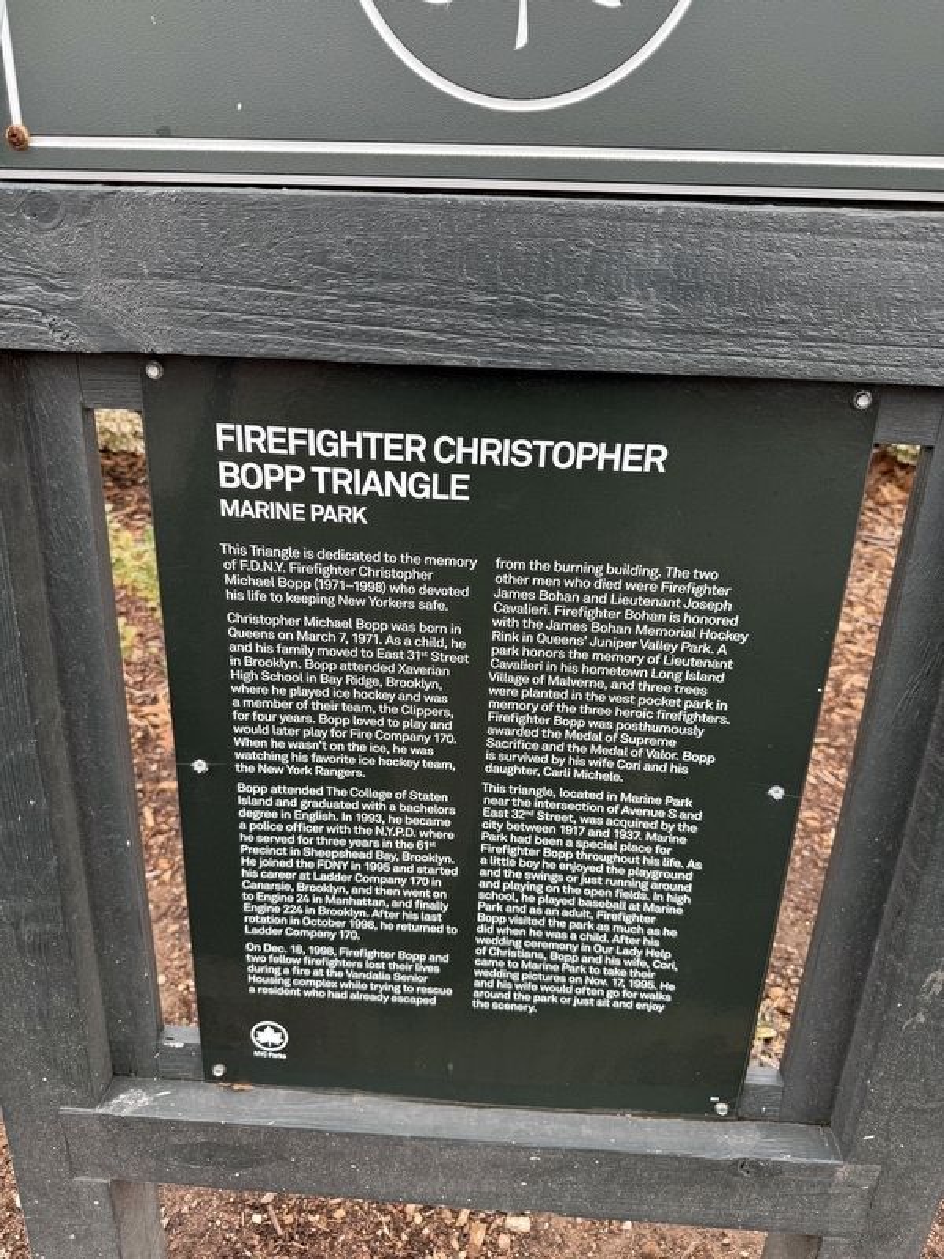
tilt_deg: -20.9
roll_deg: -2.4
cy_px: 630
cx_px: 472
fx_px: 873
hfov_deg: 56.8
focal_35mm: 24
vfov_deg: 71.6
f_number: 1.78
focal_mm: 6.76
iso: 64
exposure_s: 1/167
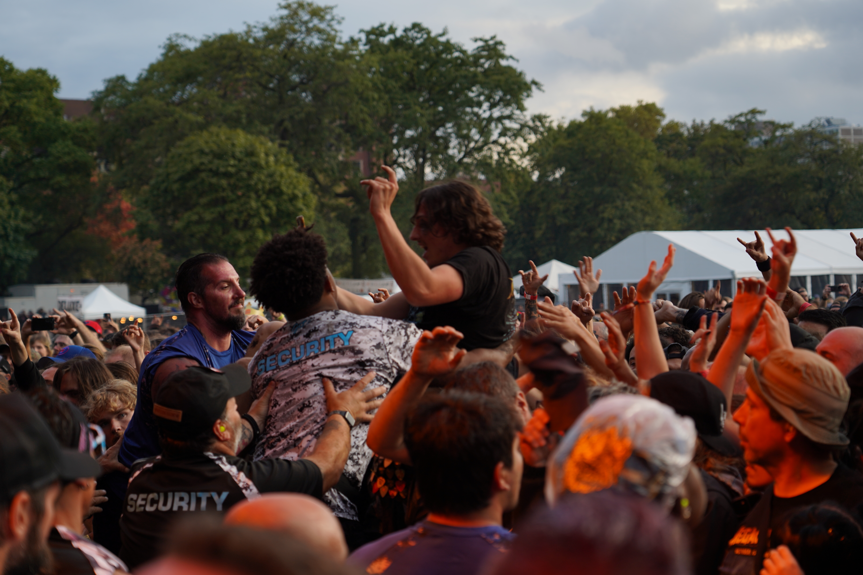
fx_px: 1918
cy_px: 288
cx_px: 432
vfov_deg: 17.1
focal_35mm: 80
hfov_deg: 25.4
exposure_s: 1/100
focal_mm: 80
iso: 100
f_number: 4.5
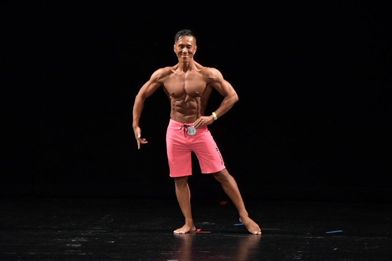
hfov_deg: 6.9
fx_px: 3265
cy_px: 130
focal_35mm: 300
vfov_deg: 4.6
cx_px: 196
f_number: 5.6
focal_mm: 200
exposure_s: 1/400
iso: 3200
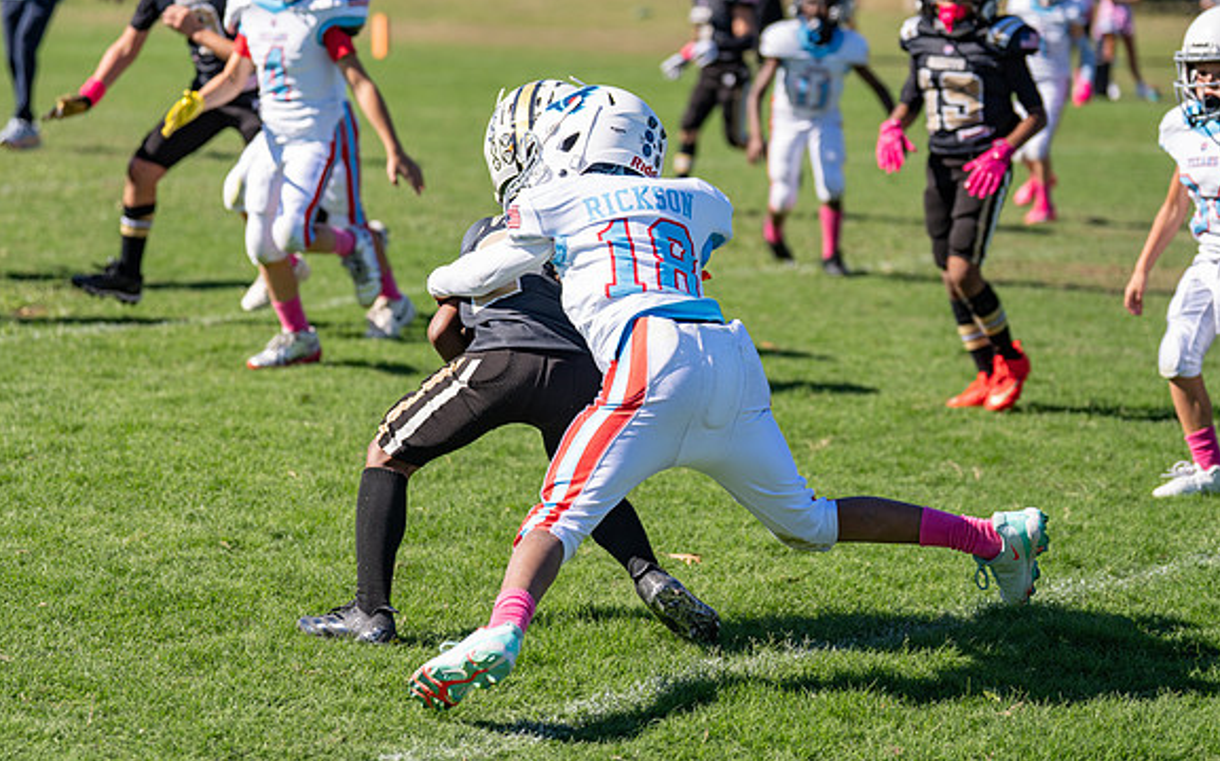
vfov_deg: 12.2
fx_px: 3556
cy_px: 320
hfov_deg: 19.5
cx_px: 504
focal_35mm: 107
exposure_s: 1/2500
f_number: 2.8
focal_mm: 88
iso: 160
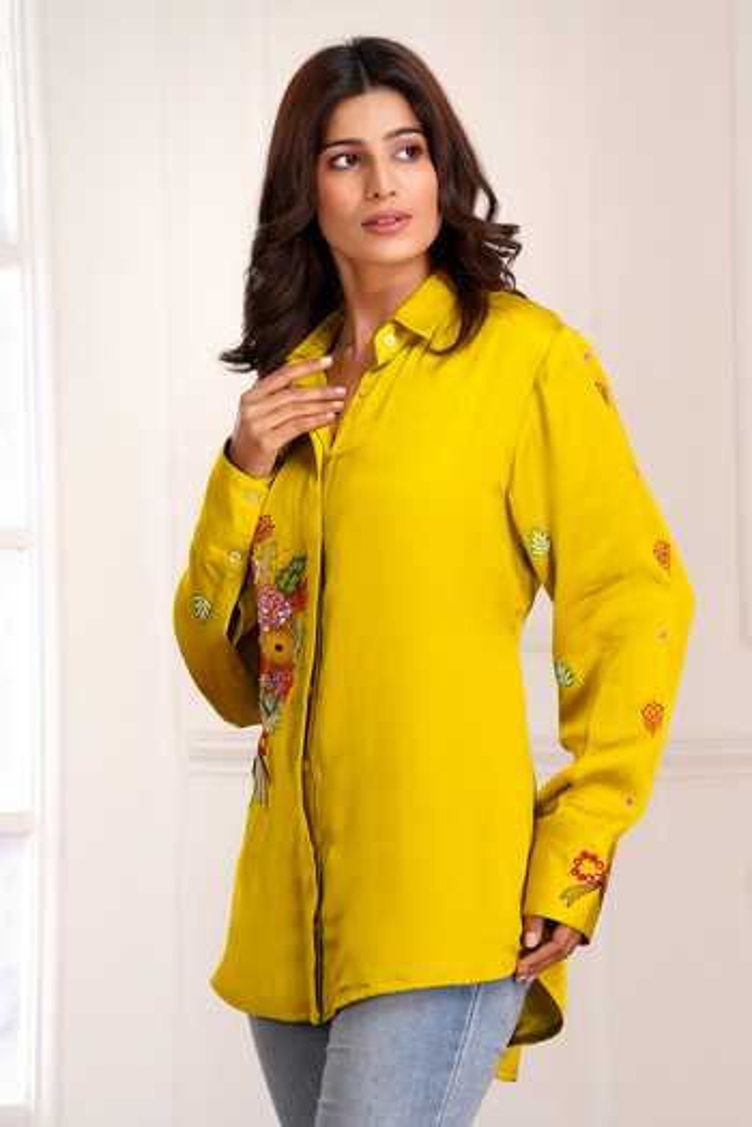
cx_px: 376
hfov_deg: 9.8
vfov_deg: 14.7
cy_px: 564
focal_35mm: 140
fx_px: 4386
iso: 250
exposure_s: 1/125
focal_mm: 140
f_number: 10
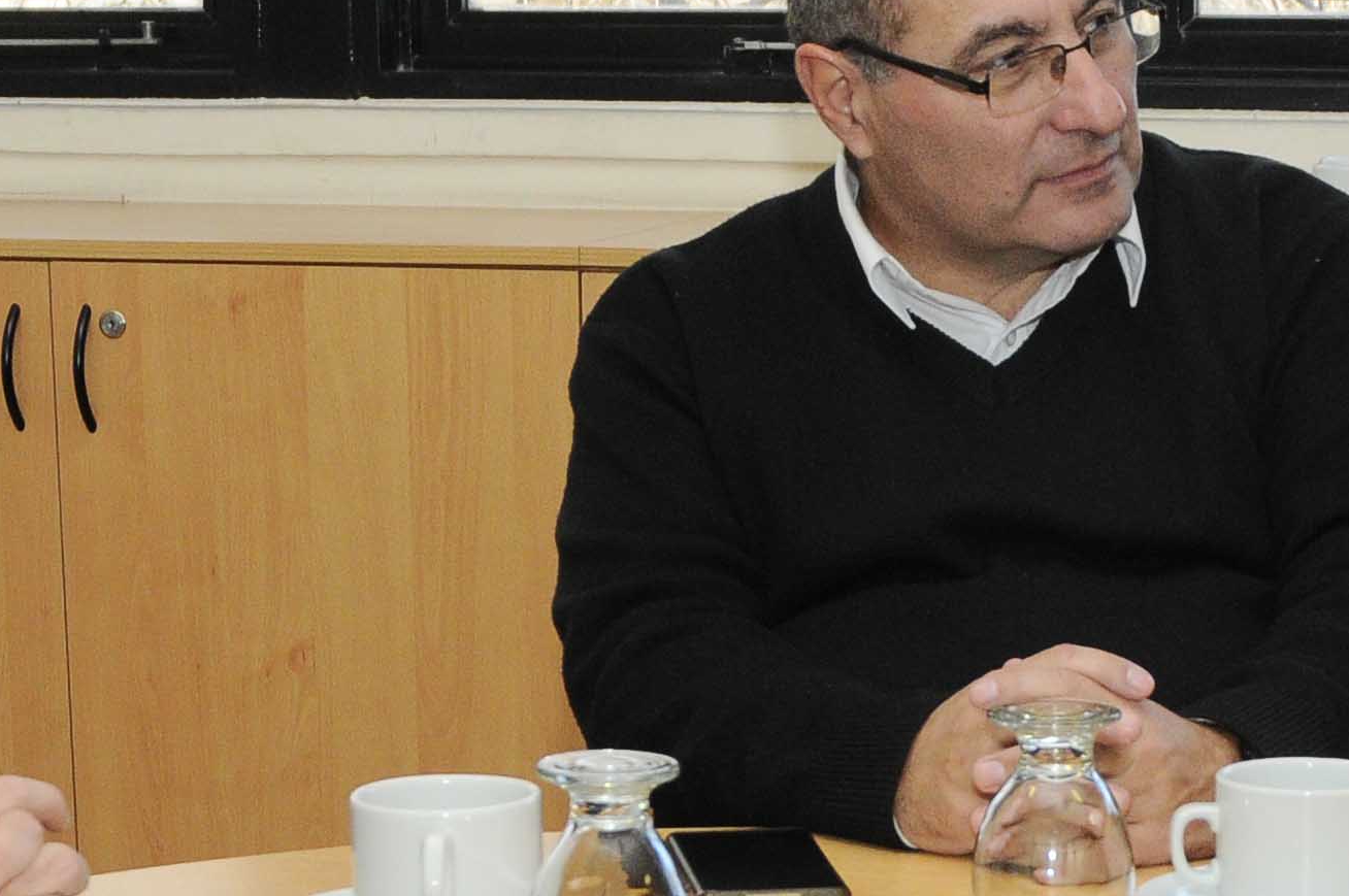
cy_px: 848
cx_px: 1100
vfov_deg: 11.5
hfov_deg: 17.2
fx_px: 4417
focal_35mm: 118
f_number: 5.6
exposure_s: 1/100
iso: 800
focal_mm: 24
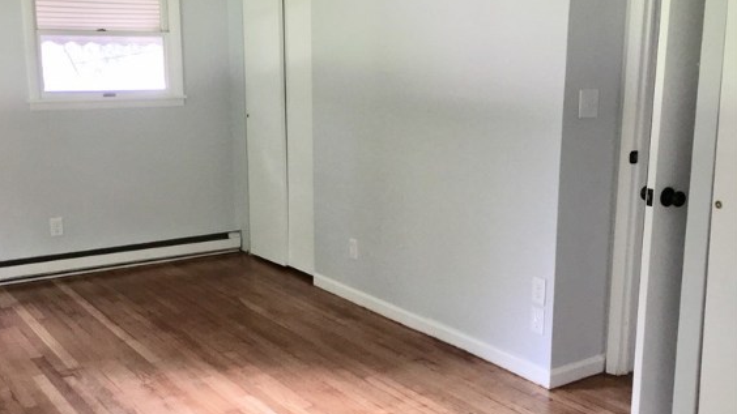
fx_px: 840
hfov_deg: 47.4
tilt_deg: -11.9
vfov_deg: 27.7
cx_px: 365
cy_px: 234
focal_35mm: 43
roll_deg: -0.1
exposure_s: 1/30
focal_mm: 4.15
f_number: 2.2
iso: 64
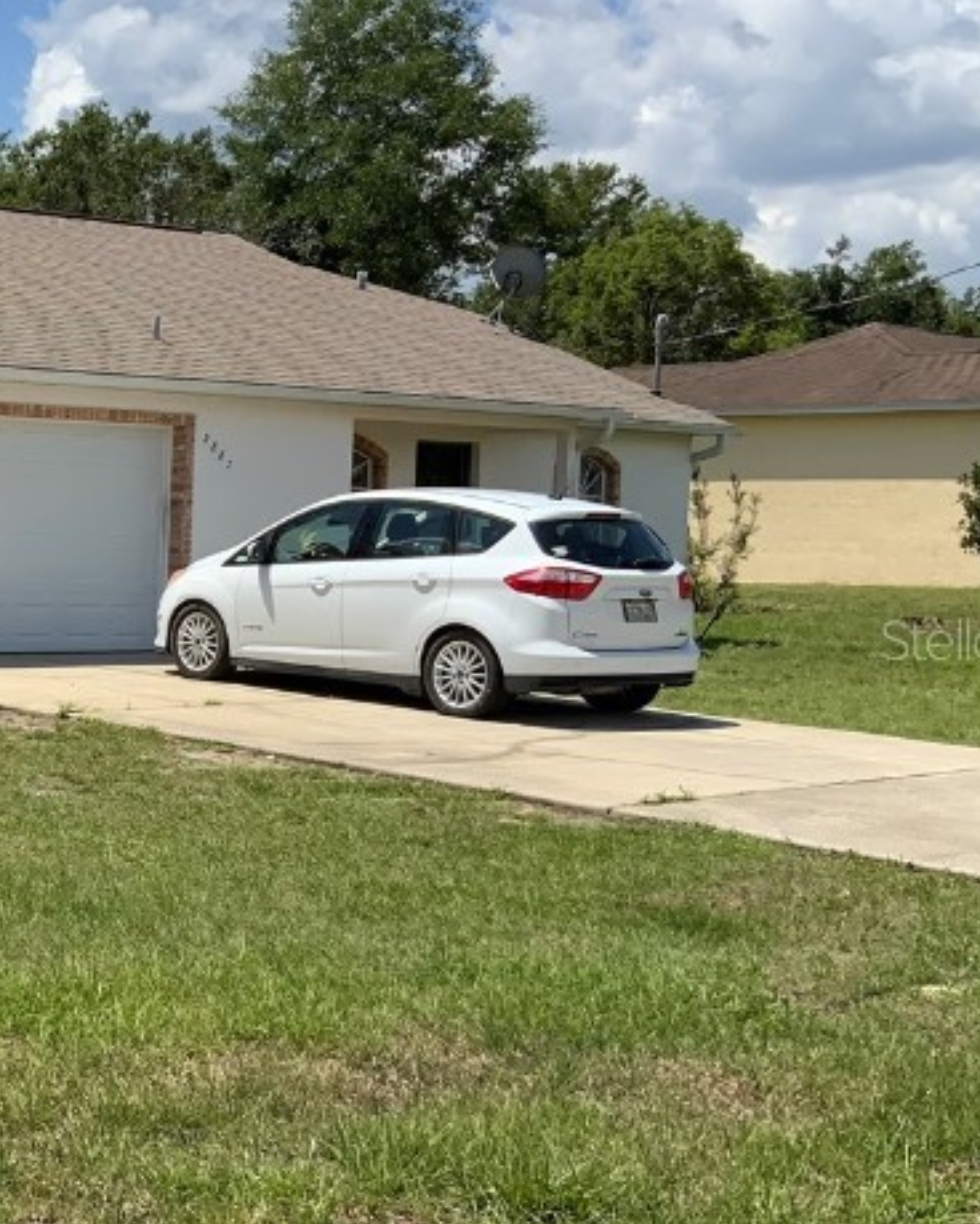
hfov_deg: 22.2
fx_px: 2284
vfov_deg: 30.0
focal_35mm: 63
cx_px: -232
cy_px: 639
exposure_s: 1/1984
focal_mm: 3
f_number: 1.8
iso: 20
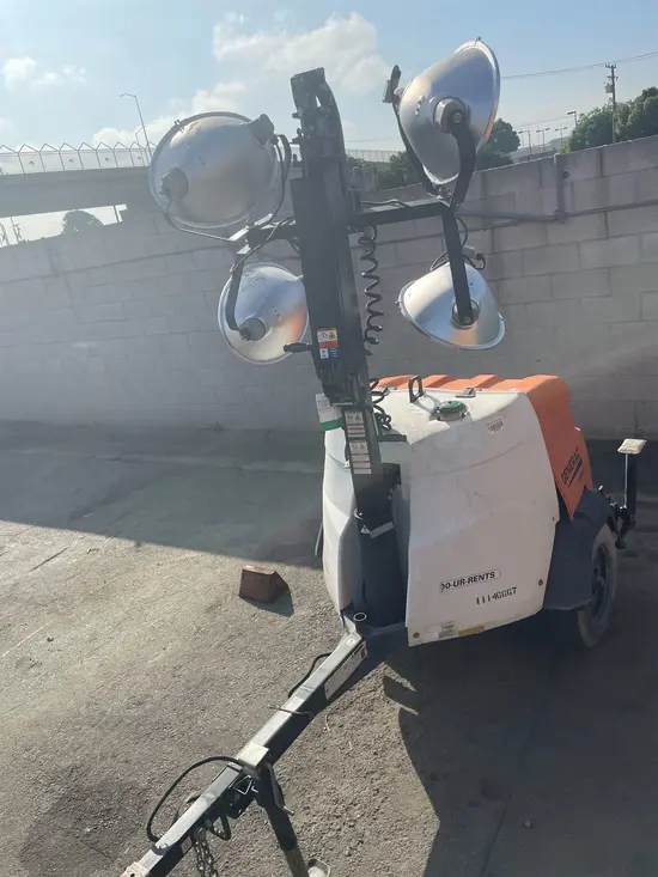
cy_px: 438
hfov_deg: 53.1
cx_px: 329
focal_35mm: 26
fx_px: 659
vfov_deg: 67.3
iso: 50
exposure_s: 1/4651
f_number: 1.6
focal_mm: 4.2
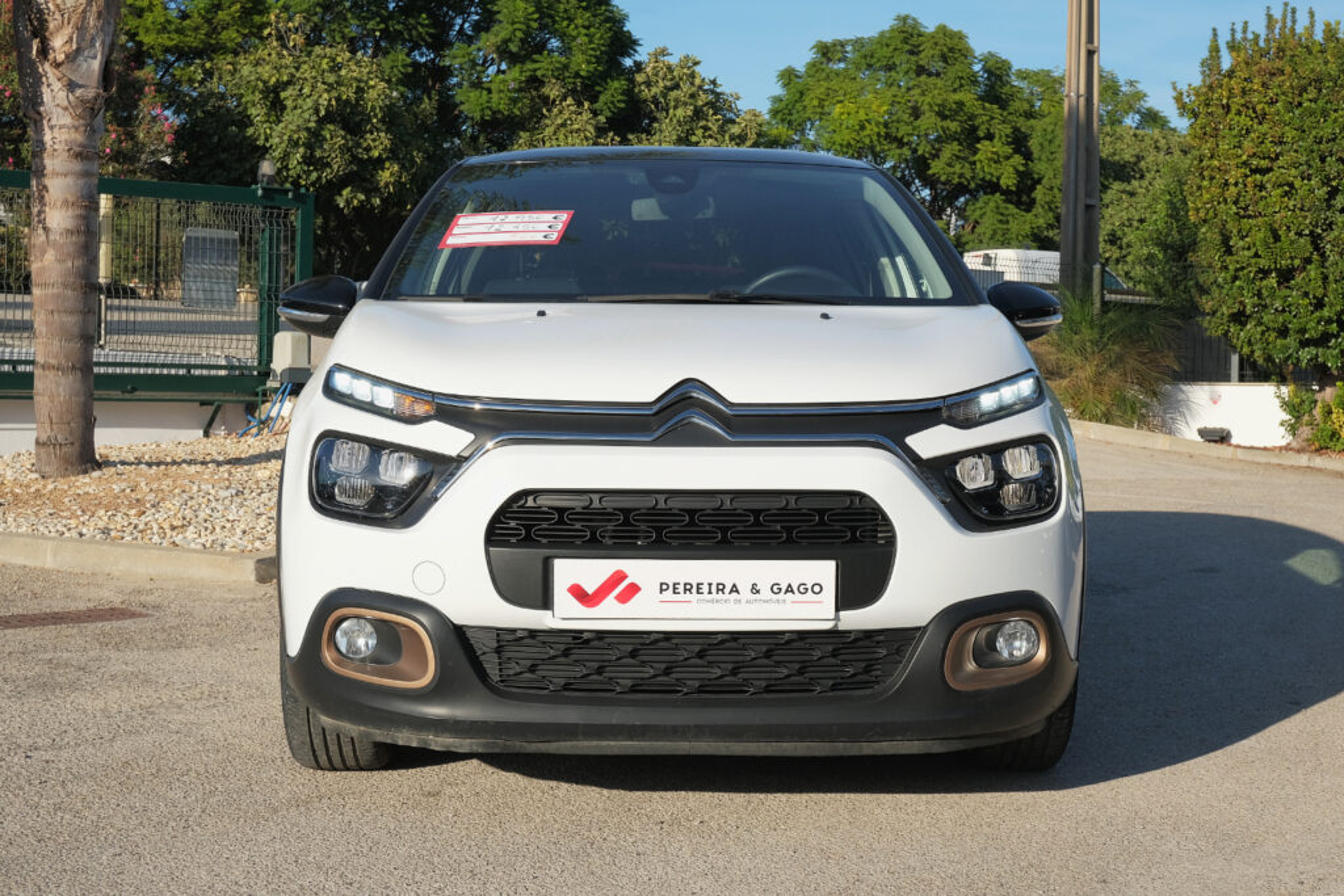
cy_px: 448
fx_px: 2091
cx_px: 672
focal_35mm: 56
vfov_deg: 24.2
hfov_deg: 35.6
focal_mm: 37.4
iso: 160
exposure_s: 1/250
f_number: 9
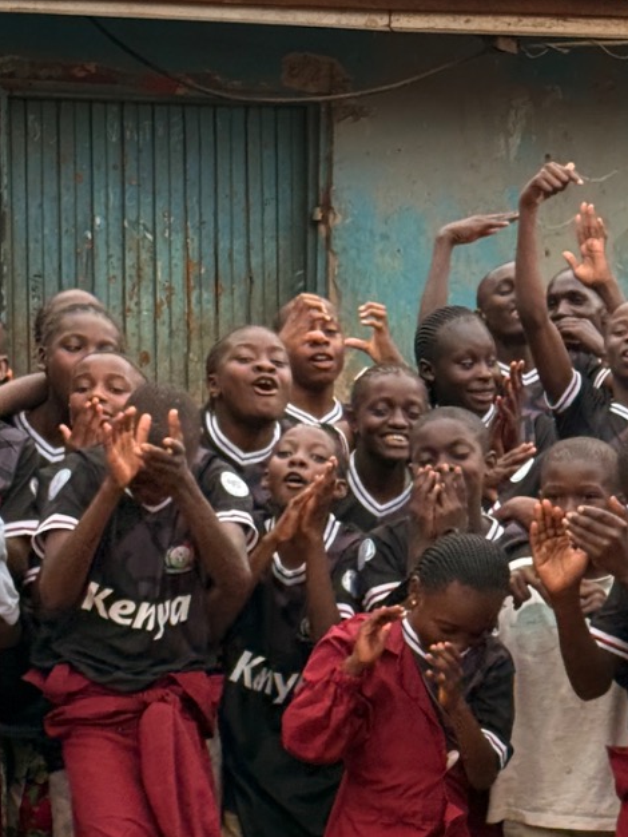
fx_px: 3336
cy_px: 618
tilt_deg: -3.1
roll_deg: -2.2
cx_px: 557
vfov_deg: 14.2
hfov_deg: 10.7
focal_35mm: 138
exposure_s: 1/233
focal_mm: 6.76
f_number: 1.78
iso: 100
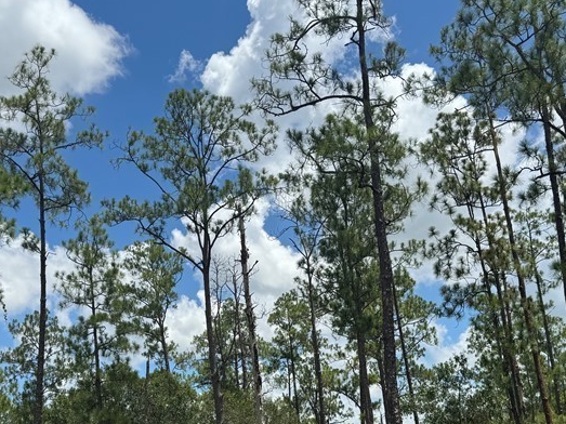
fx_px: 768
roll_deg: +4.0
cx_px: 247
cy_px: 333
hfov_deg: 40.4
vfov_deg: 30.2
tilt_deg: +11.7
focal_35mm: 47
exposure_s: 1/5814
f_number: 1.78
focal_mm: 6.76
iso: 80
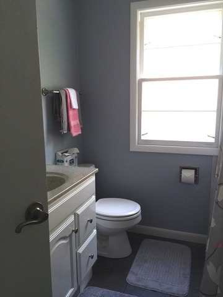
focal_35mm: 29
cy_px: 148
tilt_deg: -9.3
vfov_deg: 61.7
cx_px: 112
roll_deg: +1.5
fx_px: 249
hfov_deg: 48.2
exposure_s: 1/120
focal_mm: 4.15
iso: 40
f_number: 2.2
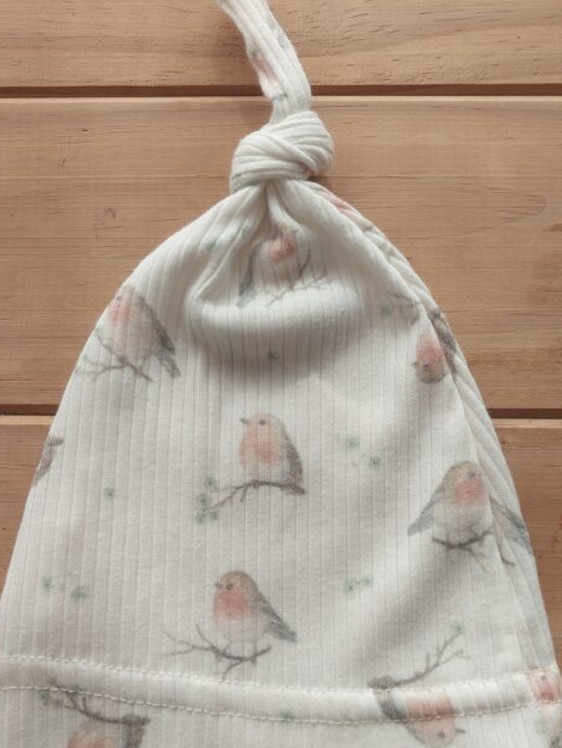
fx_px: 843
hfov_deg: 36.8
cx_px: 255
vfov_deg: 47.7
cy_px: 420
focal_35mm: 39
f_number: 1.8
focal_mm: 4.6
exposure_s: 1/100
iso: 32
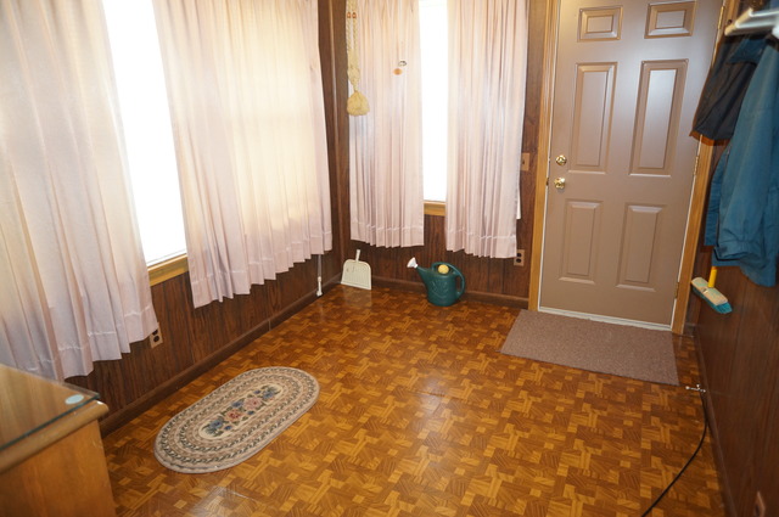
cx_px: 390
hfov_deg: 73.8
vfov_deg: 53.0
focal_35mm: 24
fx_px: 519
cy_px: 258
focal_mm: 16
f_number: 2.8
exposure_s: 1/25
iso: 800
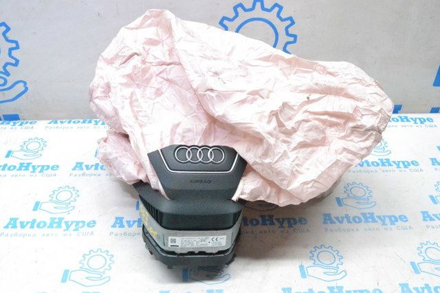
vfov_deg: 36.8
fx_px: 440
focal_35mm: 36
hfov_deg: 53.2
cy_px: 146
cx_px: 220
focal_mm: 24
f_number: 10
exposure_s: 1/125
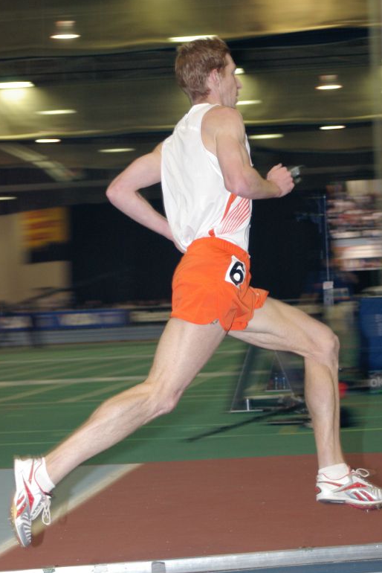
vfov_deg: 19.3
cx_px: 192
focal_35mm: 106
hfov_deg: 12.9
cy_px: 295
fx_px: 1686
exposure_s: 1/125
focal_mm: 68
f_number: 6.3
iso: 800
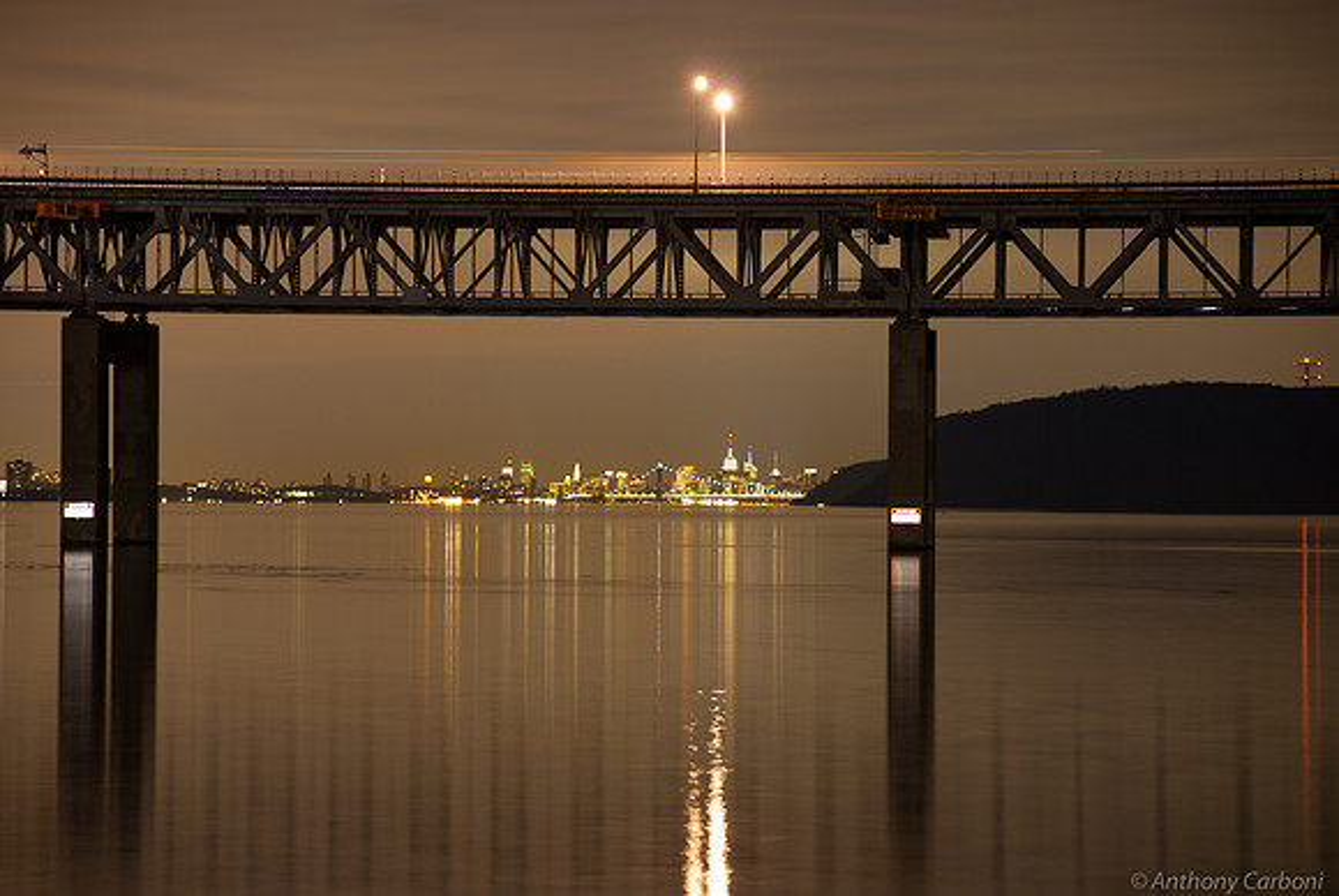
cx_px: 670
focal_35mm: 195
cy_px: 448
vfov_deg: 7.1
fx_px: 7260
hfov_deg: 10.5
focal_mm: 130
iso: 125
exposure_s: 30
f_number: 5.6
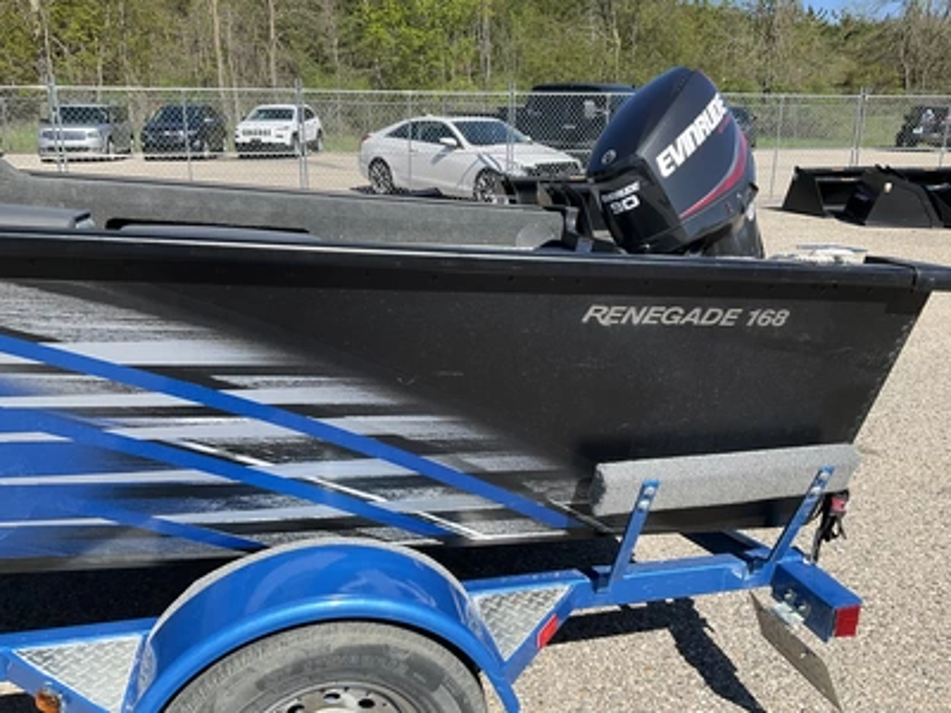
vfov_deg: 48.2
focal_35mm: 29
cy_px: 356
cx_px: 476
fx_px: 797
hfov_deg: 61.7
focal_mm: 3
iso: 25
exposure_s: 1/1168
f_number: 1.8
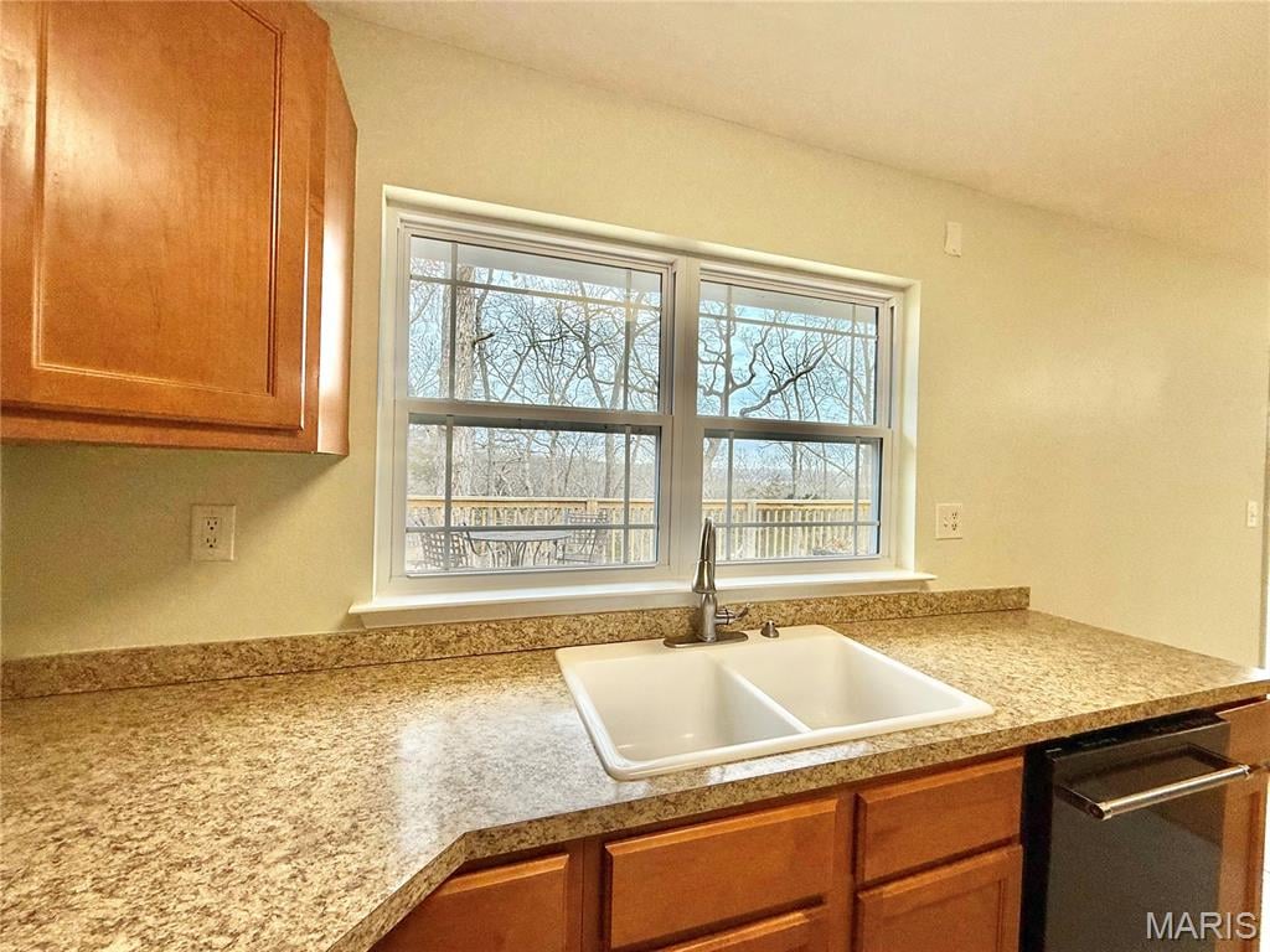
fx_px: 514
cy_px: 476
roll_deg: -1.8
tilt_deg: -0.6
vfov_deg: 85.7
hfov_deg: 102.1
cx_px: 635
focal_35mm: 14
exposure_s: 1/216
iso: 50
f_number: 2.2
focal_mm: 2.22
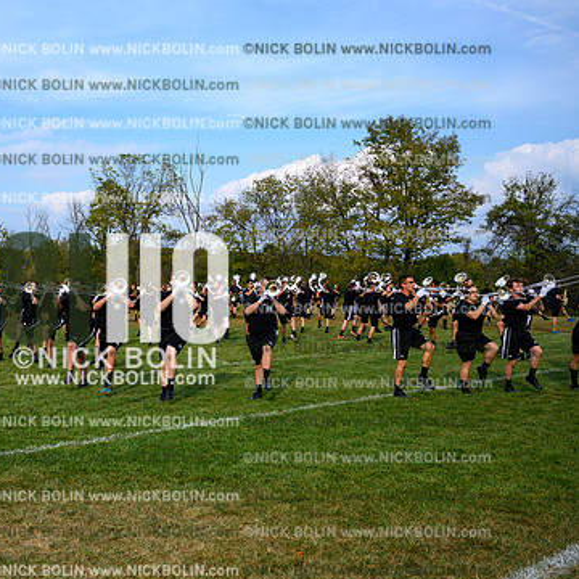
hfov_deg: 41.0
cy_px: 309
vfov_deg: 42.8
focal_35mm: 39
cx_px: 114
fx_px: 738
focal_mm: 28.5
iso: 200
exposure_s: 1/2000
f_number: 4.5
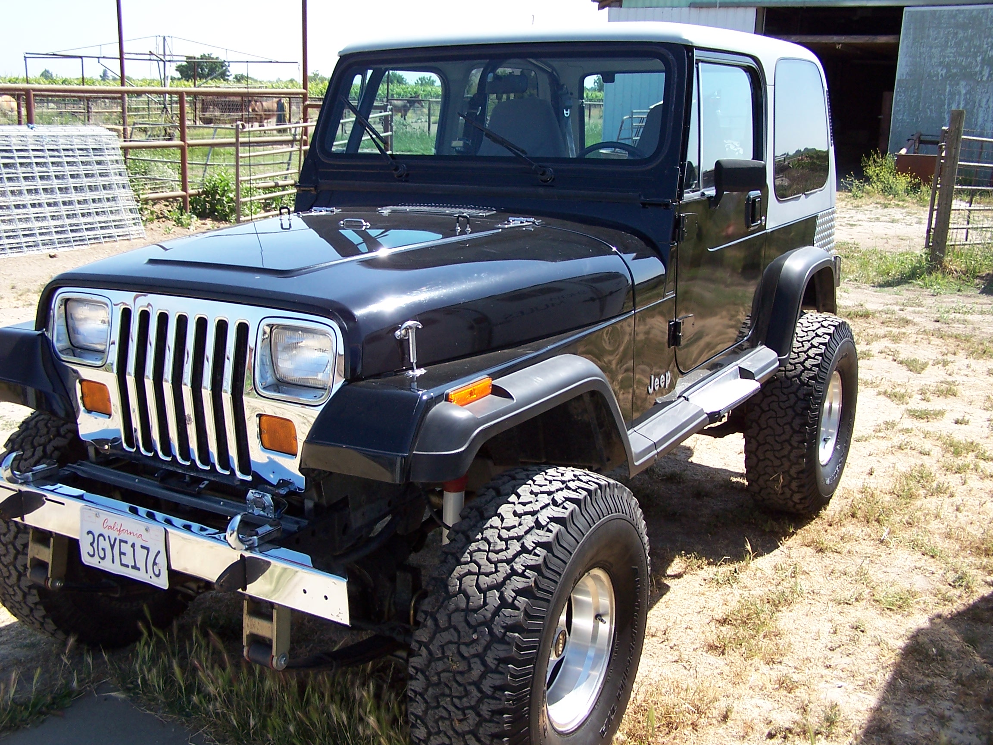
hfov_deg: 49.0
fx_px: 1090
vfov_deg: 37.7
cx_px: 496
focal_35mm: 38
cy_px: 372
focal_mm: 6.3
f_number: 2.8
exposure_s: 1/500
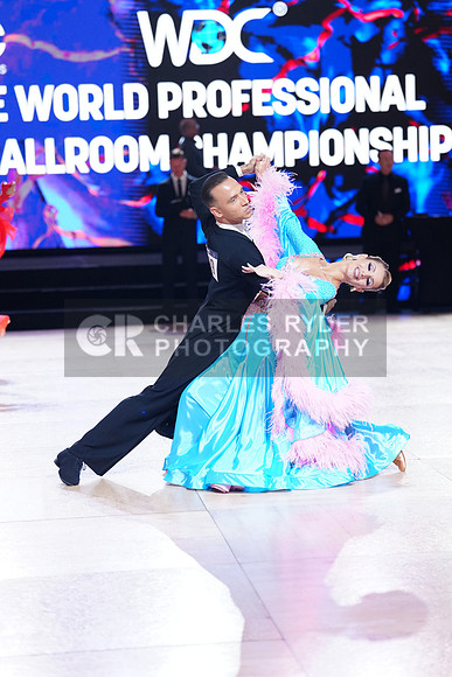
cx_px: 226
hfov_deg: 14.0
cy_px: 338
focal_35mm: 98
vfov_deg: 20.8
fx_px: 1844
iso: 2000
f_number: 2.8
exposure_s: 1/500
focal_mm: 98
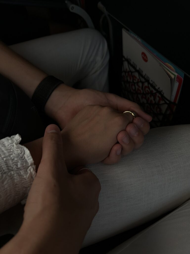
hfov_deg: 53.1
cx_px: 95
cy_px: 127
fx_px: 190
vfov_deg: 67.3
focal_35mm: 26
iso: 50
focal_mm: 5.7
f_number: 1.5
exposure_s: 1/728
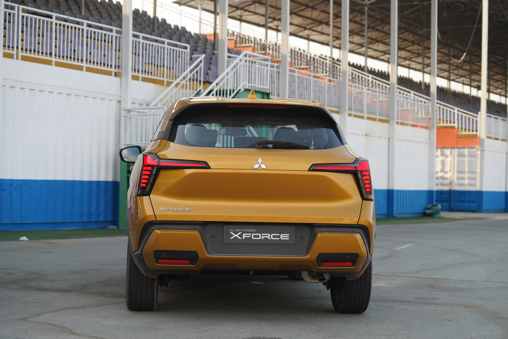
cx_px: 254
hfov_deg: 28.8
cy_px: 170
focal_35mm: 70
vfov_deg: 19.5
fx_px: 988
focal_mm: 70
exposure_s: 1/100
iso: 100
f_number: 5
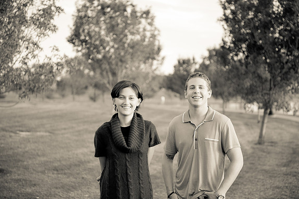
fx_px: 589
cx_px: 151
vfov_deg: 19.2
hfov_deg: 28.5
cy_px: 100
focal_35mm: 71
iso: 200
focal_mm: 70
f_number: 2.8
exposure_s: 1/400
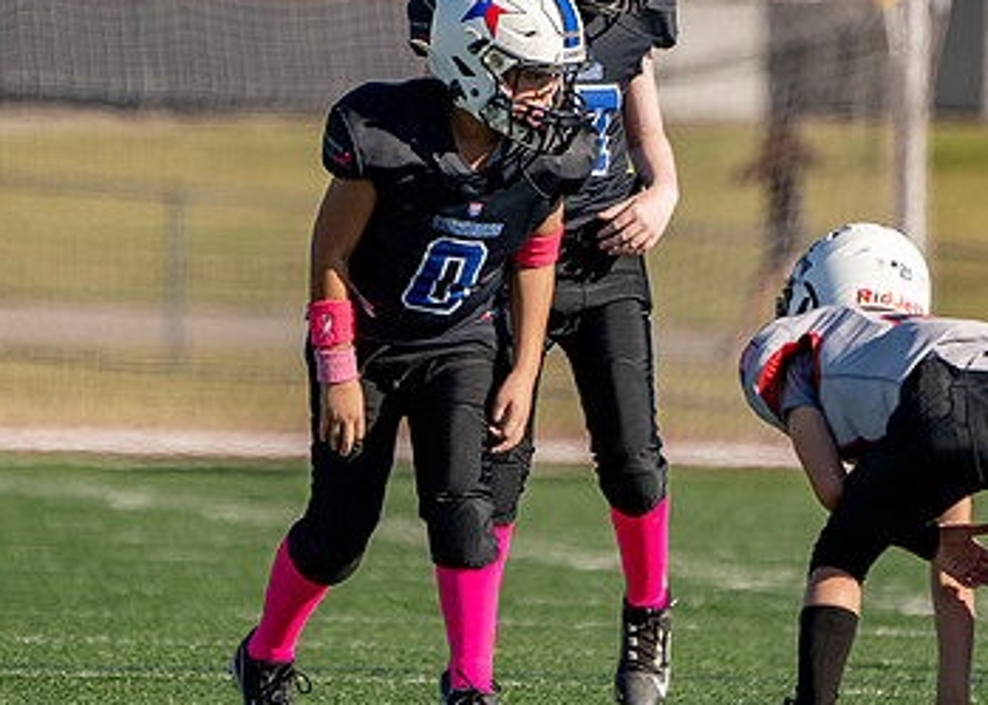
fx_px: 24010
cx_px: 452
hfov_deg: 2.4
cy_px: 152
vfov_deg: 1.7
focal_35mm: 856
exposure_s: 1/2000
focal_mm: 400
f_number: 5.6
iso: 320
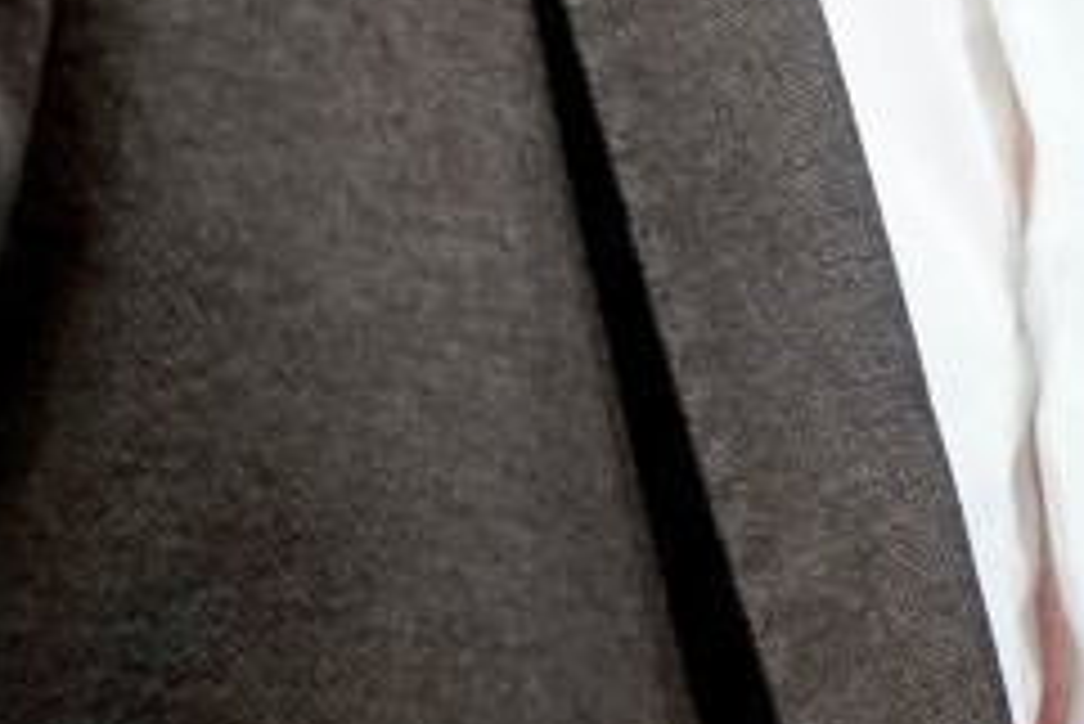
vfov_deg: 6.2
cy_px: -1421
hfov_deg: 9.9
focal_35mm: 205
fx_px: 6176
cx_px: 1241
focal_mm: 33
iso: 2500
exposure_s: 1/160
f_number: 4
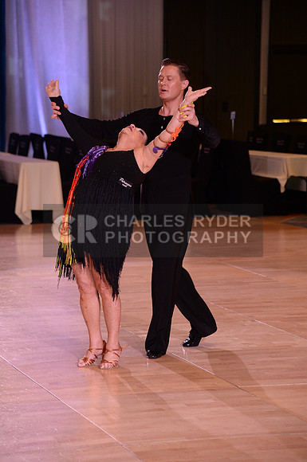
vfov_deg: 18.6
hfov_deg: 12.4
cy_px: 231
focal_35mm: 110
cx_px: 154
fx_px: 1411
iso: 2000
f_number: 5
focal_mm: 110
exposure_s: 1/250
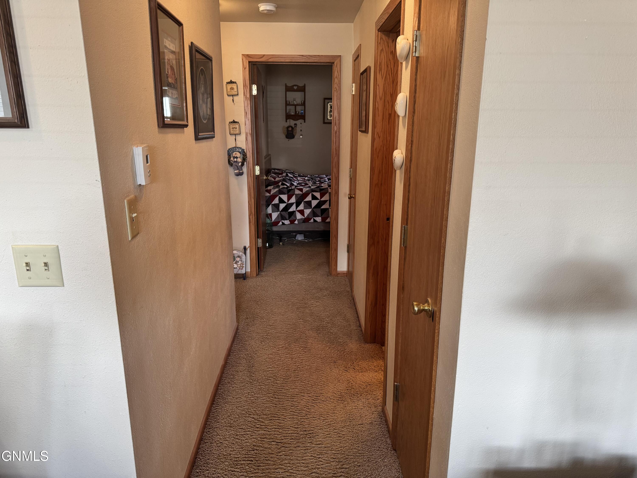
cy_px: 239
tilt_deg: -15.0
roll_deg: -0.5
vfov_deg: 56.8
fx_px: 442
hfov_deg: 71.6
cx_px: 318
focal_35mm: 24
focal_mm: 6.76
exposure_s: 1/120
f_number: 1.78
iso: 200
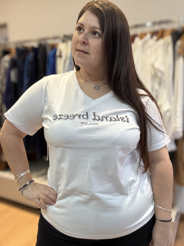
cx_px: 92
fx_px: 213
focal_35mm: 30
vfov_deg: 60.0
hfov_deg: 46.8
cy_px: 123
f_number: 1.9
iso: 80
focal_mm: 2.69
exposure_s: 1/50
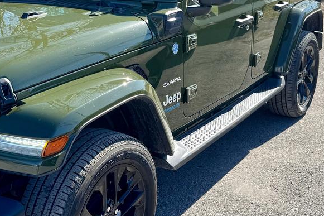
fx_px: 495
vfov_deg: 24.6
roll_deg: -0.9
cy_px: 87
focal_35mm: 55
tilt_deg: -18.2
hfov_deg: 36.0
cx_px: 117
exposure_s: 1/1678
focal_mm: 6.76
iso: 80
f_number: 1.78
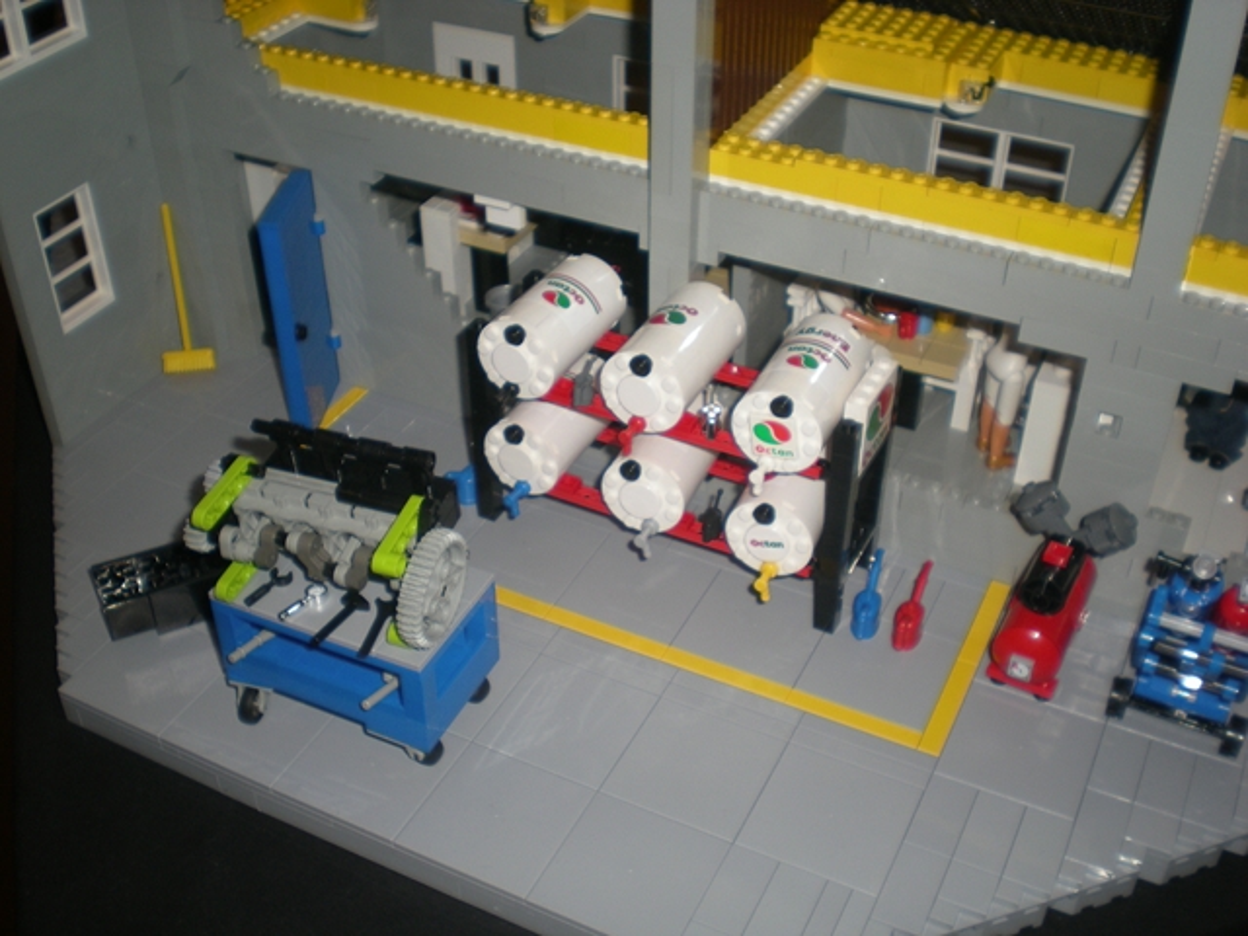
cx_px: 624
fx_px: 1370
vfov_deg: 37.7
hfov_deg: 49.0
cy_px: 468
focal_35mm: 38
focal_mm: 6.3
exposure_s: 1/60
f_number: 3.1
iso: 50
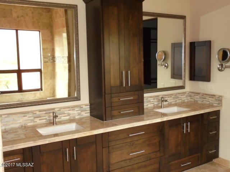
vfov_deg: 37.7
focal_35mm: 38
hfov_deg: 49.0
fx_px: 252
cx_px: 115
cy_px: 86
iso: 320
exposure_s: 1/50
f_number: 4.2
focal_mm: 6.9
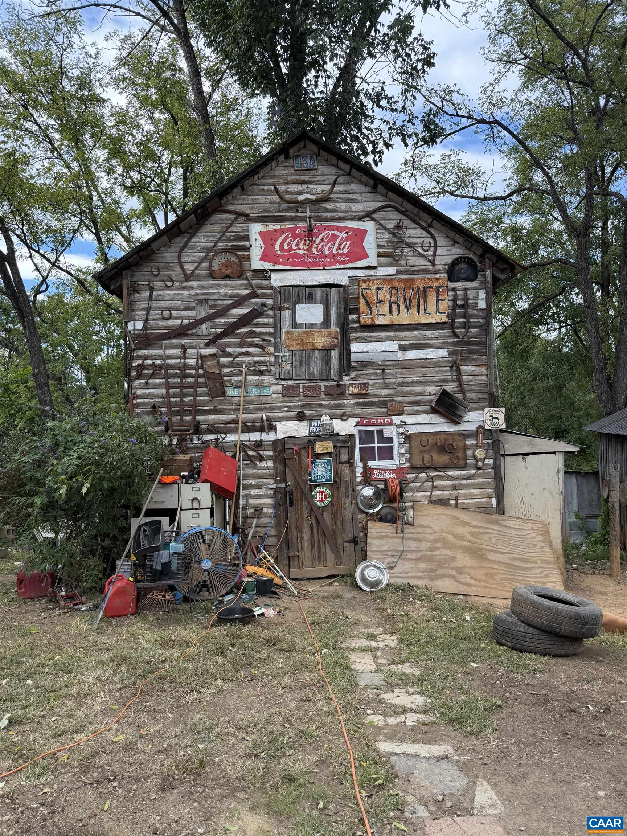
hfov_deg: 56.8
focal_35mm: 24
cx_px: 314
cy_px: 418
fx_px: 580
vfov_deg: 71.6
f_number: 1.78
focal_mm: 6.76
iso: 100
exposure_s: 1/1271
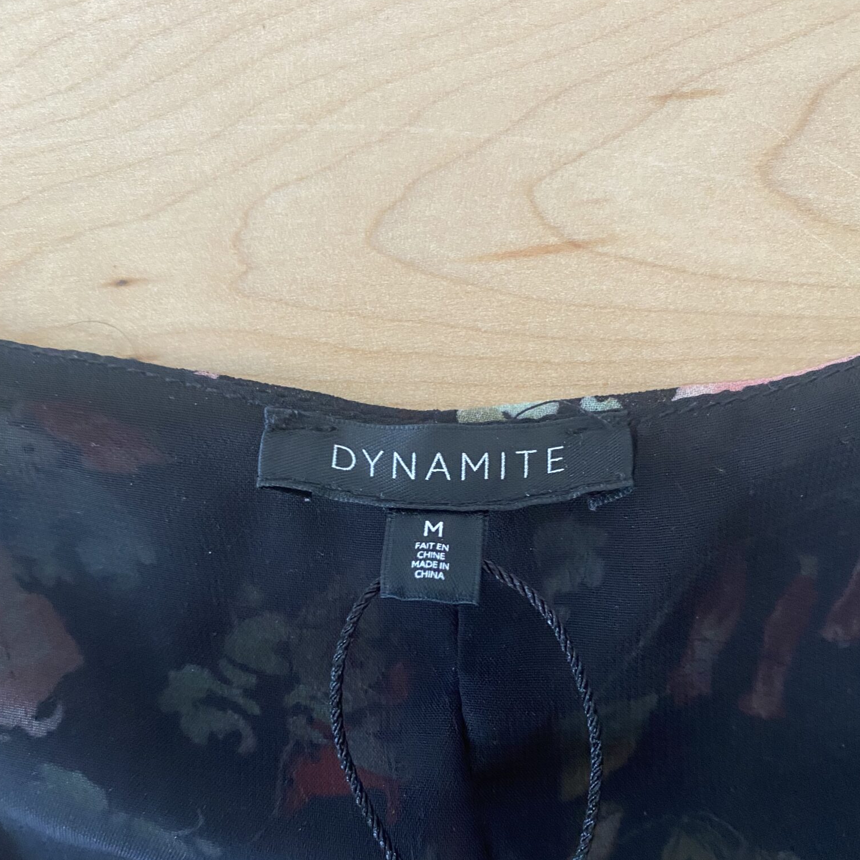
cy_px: 537
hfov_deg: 52.5
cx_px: 428
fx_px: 871
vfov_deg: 52.0
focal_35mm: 31
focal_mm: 4.25
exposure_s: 1/56
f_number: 1.8
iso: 500
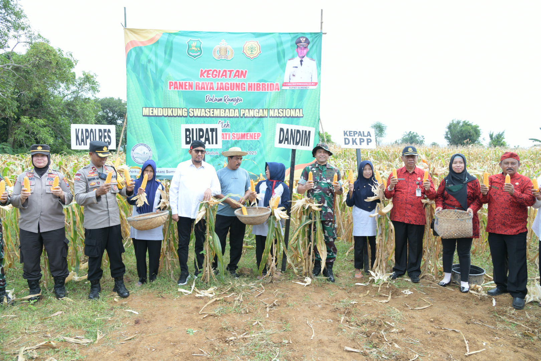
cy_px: 180
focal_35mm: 24
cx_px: 270
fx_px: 361
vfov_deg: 53.1
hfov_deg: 73.7
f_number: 6.3
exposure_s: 1/125
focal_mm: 24
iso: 160
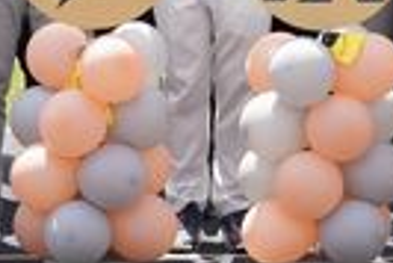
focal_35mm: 316
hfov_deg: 6.5
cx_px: 236
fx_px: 3453
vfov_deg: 4.3
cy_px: -160
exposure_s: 1/2000
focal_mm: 70
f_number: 8
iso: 2500
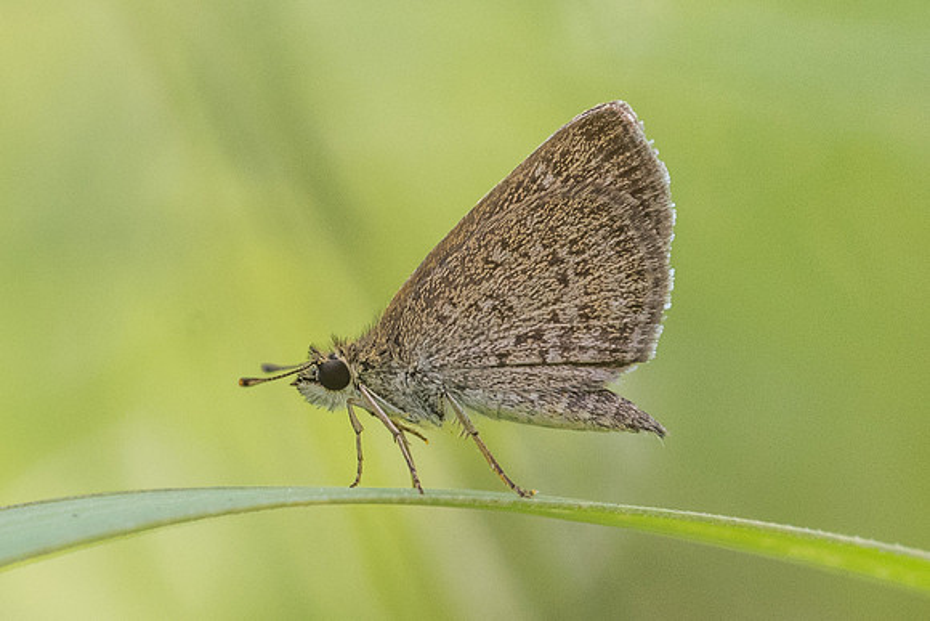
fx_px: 16909
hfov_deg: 3.2
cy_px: 323
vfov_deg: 2.1
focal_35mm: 654
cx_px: 550
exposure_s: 1/400
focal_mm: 150
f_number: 7.1
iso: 800
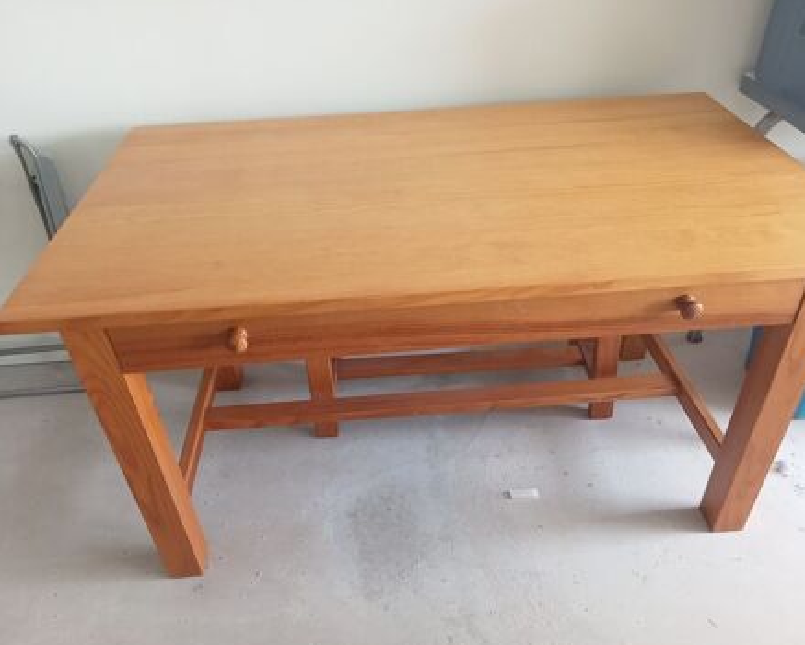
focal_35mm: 30
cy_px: 326
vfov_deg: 48.5
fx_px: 715
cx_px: 411
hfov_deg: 58.7
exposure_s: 1/33.3
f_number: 2.2
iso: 280
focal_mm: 3.46
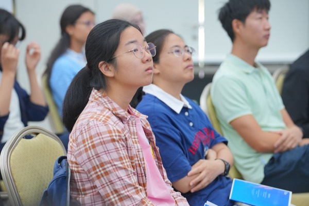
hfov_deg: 14.5
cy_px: 103
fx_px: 1218
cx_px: 154
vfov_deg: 9.6
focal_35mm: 142
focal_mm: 142
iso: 3200
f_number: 4.5
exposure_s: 1/125
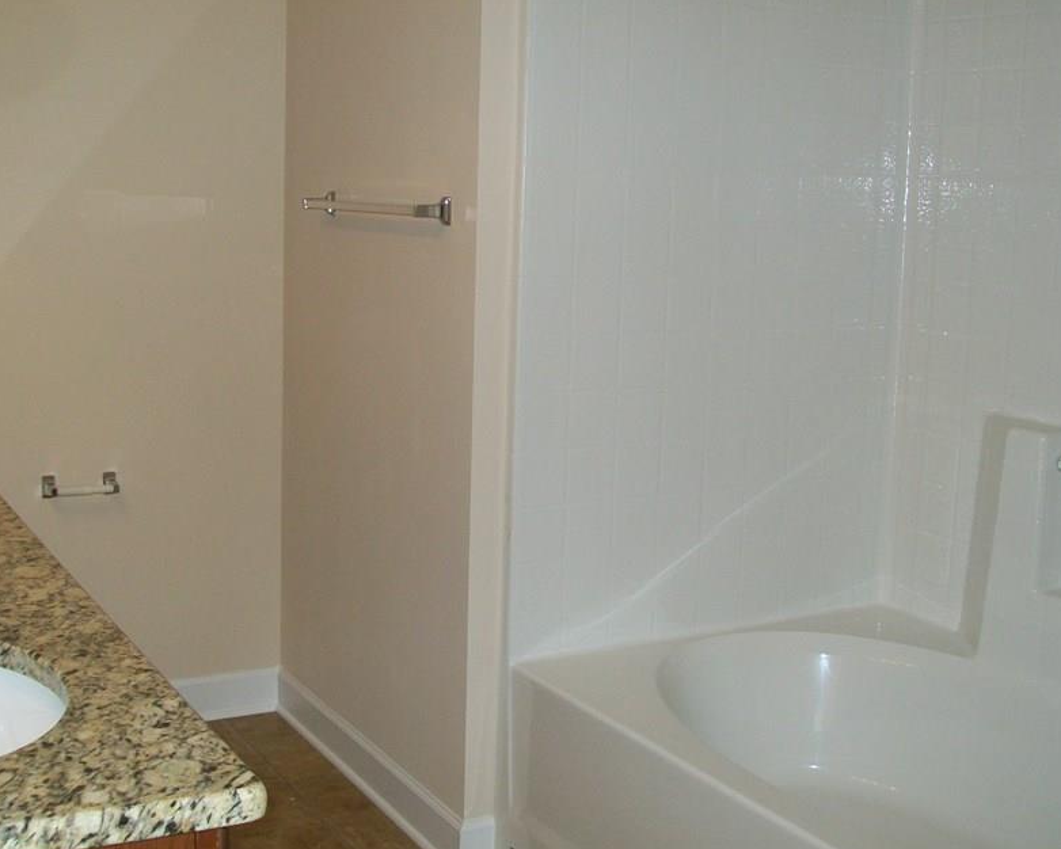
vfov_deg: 32.7
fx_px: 1445
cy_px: 362
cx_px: 472
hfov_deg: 40.3
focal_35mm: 46
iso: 64
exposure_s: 1/60
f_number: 2.7
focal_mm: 6
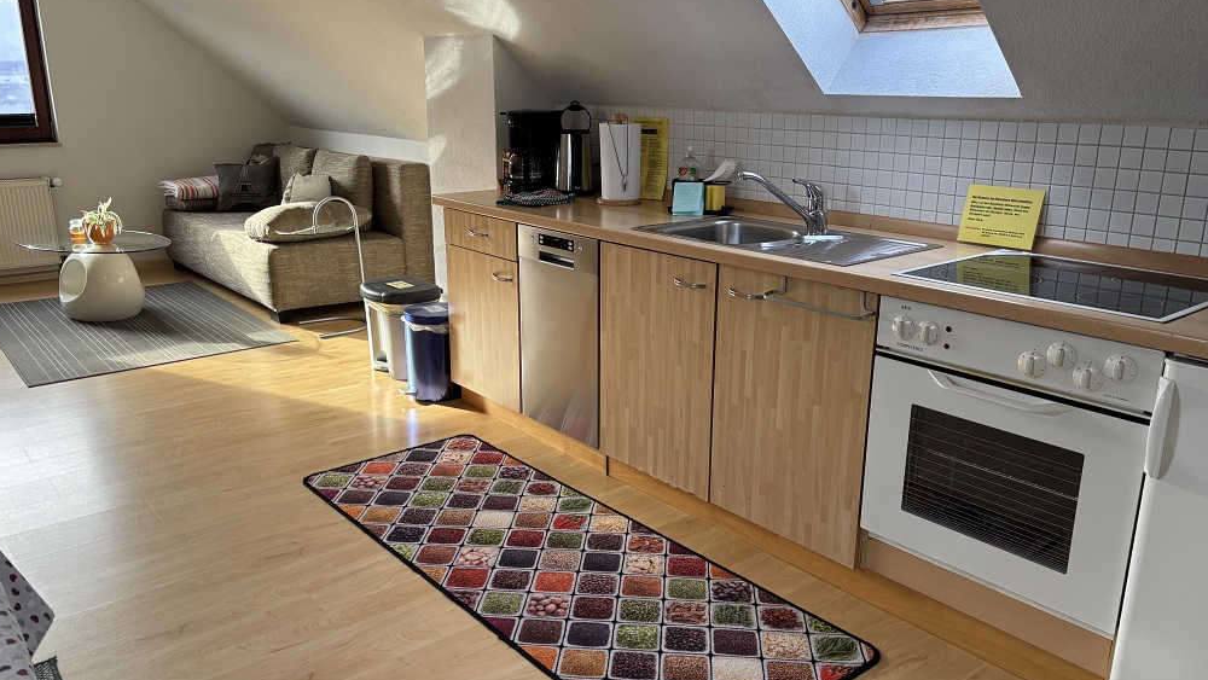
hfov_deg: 66.1
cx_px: 599
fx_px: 929
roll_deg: +0.8
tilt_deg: -14.7
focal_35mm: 29
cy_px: 341
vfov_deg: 40.2
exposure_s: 1/121
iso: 80
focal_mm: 5.96
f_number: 1.6
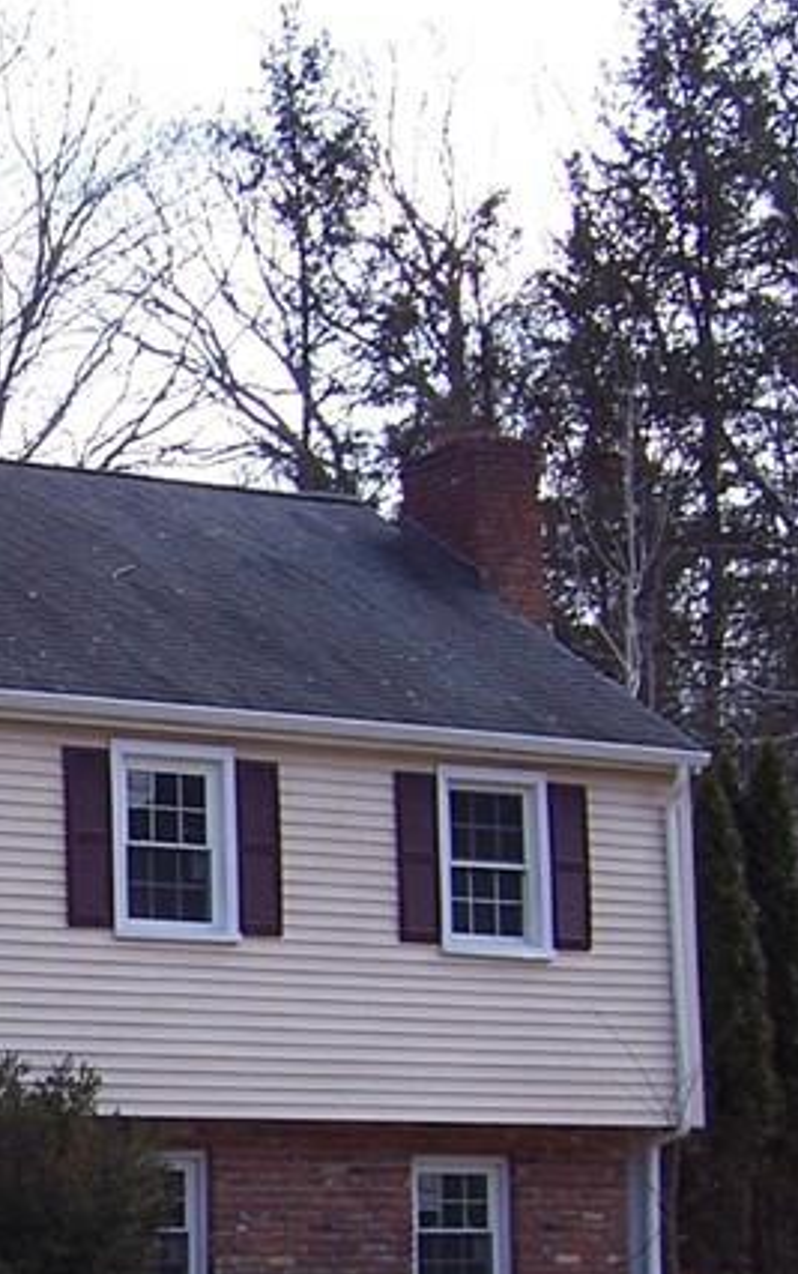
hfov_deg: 14.3
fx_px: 2917
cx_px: -481
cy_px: 924
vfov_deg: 24.4
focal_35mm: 84
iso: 80
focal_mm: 5.5
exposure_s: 1/350
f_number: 3.4
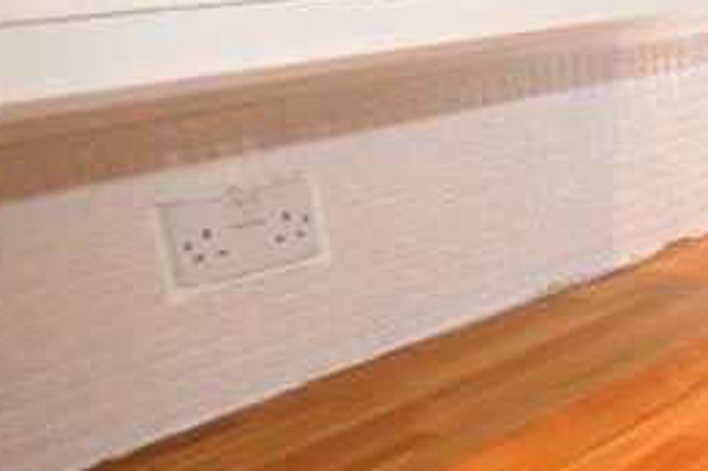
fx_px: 1160
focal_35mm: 59
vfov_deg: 23.0
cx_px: 1136
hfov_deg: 24.2
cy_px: 263
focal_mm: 10
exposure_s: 1/125
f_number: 5.6
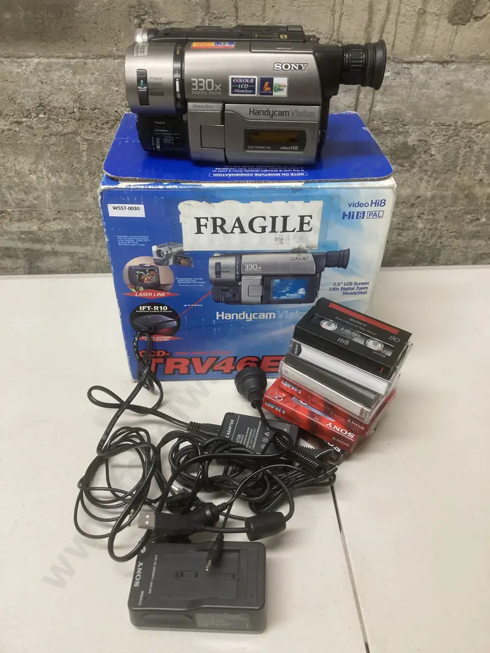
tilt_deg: -37.4
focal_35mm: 28
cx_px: 245
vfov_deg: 63.4
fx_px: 528
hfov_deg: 49.7
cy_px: 326
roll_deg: -0.9
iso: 125
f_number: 1.8
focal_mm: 3.99
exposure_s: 1/50
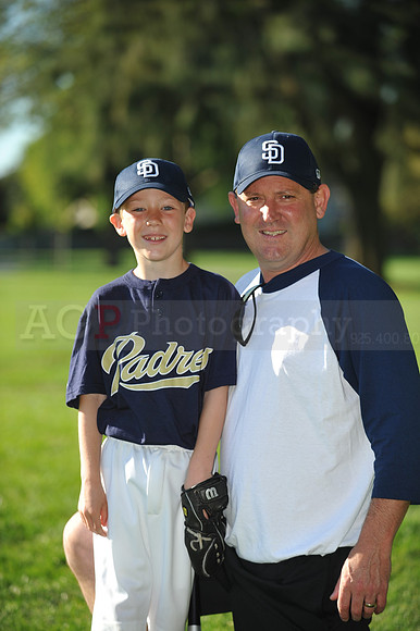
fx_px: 2365
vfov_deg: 15.2
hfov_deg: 10.1
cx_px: 210
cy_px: 316
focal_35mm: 135
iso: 200
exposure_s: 1/1000
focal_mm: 135
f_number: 4
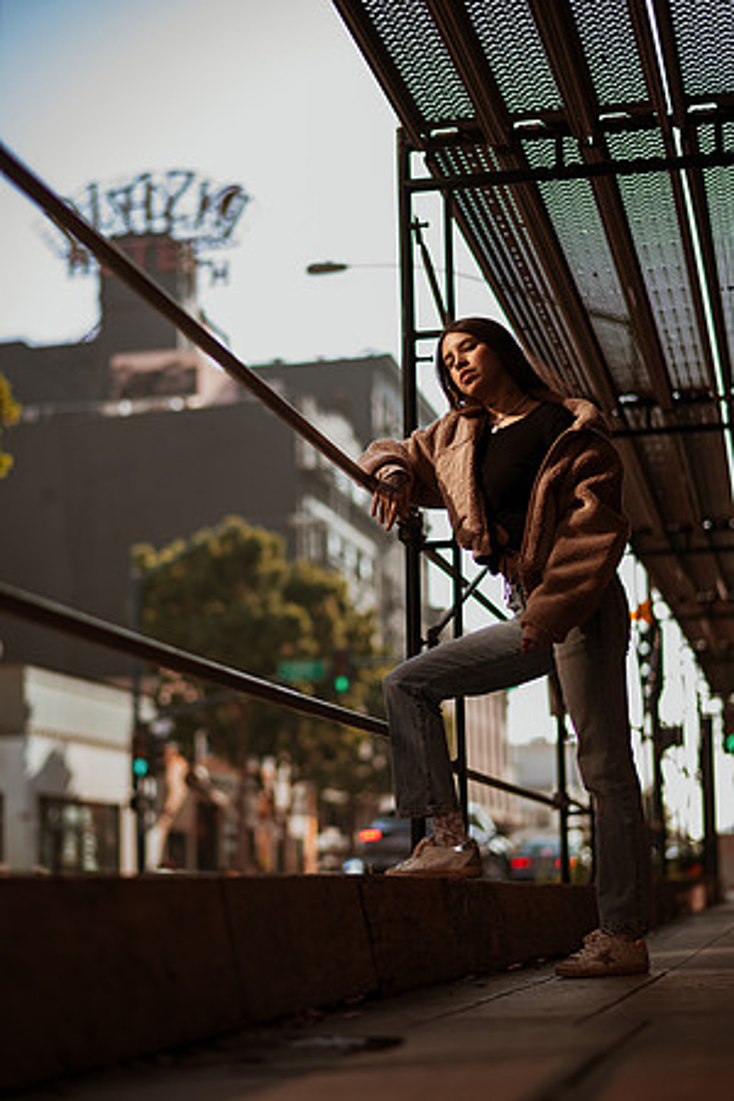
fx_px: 1774
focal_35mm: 58
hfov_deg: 23.4
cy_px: 550
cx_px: 367
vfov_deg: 34.5
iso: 50
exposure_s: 1/1250
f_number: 1.8
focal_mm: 58
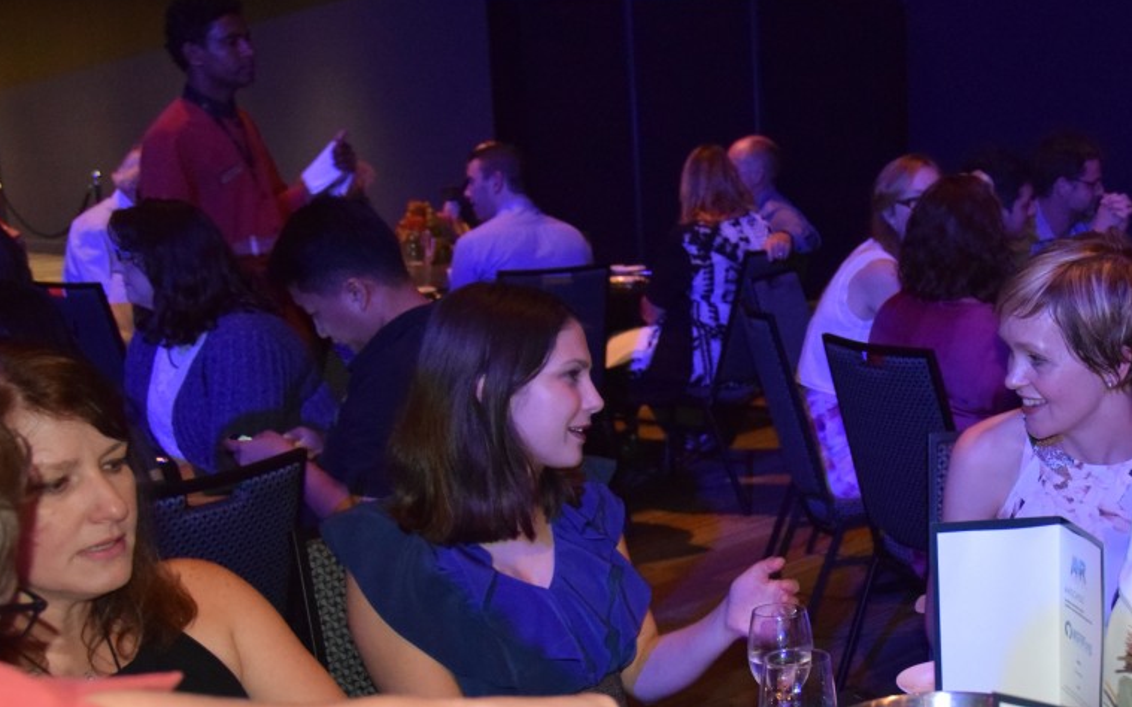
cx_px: 861
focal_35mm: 58
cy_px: 470
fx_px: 1789
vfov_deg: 22.3
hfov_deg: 34.3
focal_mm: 24
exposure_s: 1/60
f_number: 3.8
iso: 3200
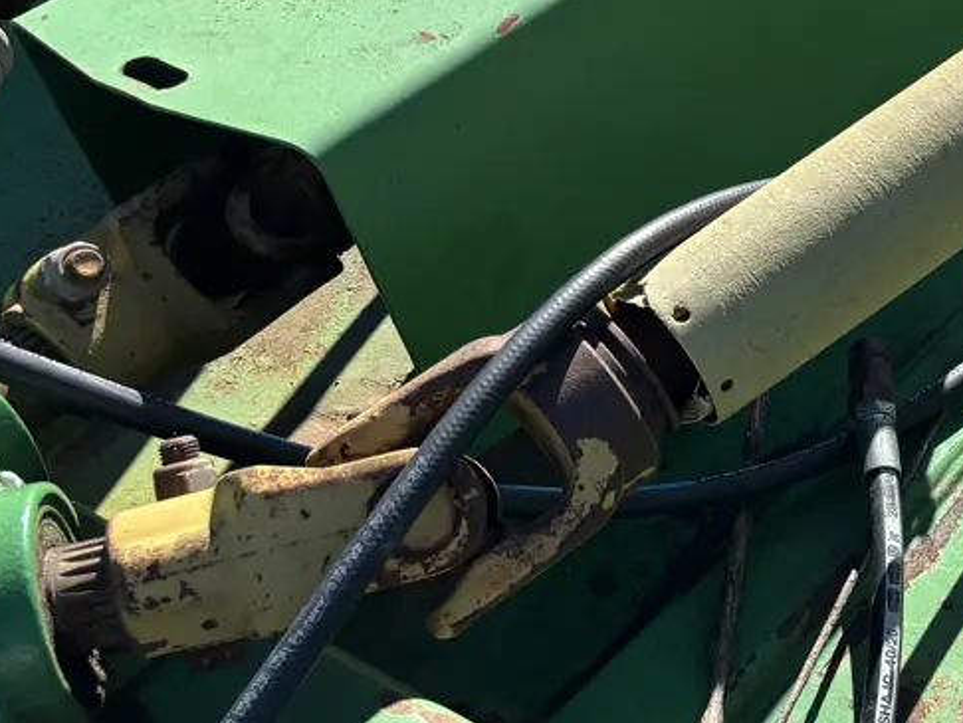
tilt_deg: -35.5
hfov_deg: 22.2
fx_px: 2143
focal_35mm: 77
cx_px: 1310
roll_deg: -0.9
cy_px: 113
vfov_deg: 18.9
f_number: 1.6
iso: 50
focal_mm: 5.96
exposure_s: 1/2342
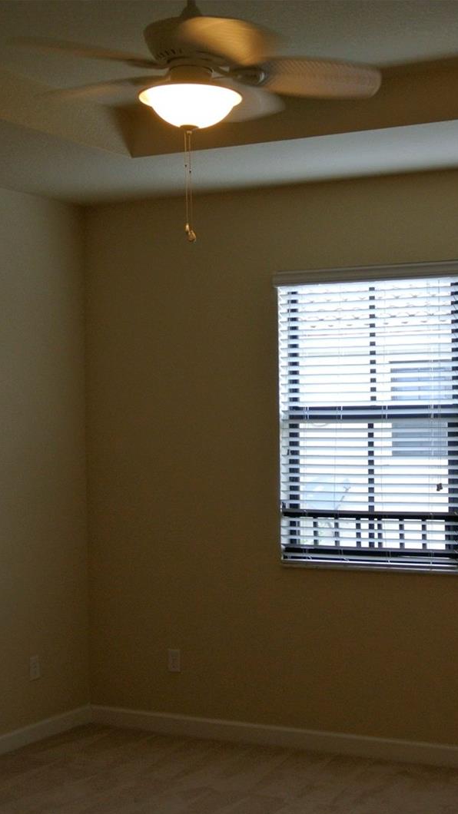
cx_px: 319
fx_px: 1231
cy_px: 410
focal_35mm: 57
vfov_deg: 36.6
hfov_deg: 21.0
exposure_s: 1/60
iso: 320
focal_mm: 13.6
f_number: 4
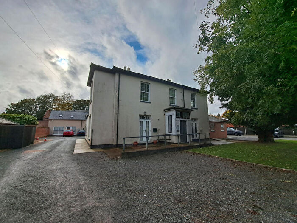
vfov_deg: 89.9
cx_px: 148
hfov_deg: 106.2
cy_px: 112
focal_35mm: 13
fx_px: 112
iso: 50
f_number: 2.2
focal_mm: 1.74
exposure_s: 1/2433
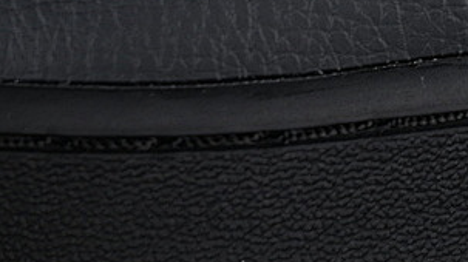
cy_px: -183
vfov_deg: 4.3
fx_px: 3473
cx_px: 797
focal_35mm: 280
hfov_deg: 7.5
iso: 160
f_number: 6.3
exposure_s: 1/50
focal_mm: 50
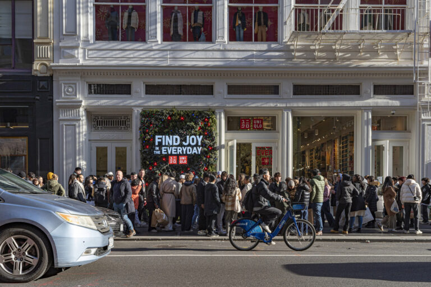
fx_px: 419
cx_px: 216
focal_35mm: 35
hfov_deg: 54.4
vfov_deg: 37.9
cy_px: 144
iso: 800
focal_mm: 35
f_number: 9
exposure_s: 1/500
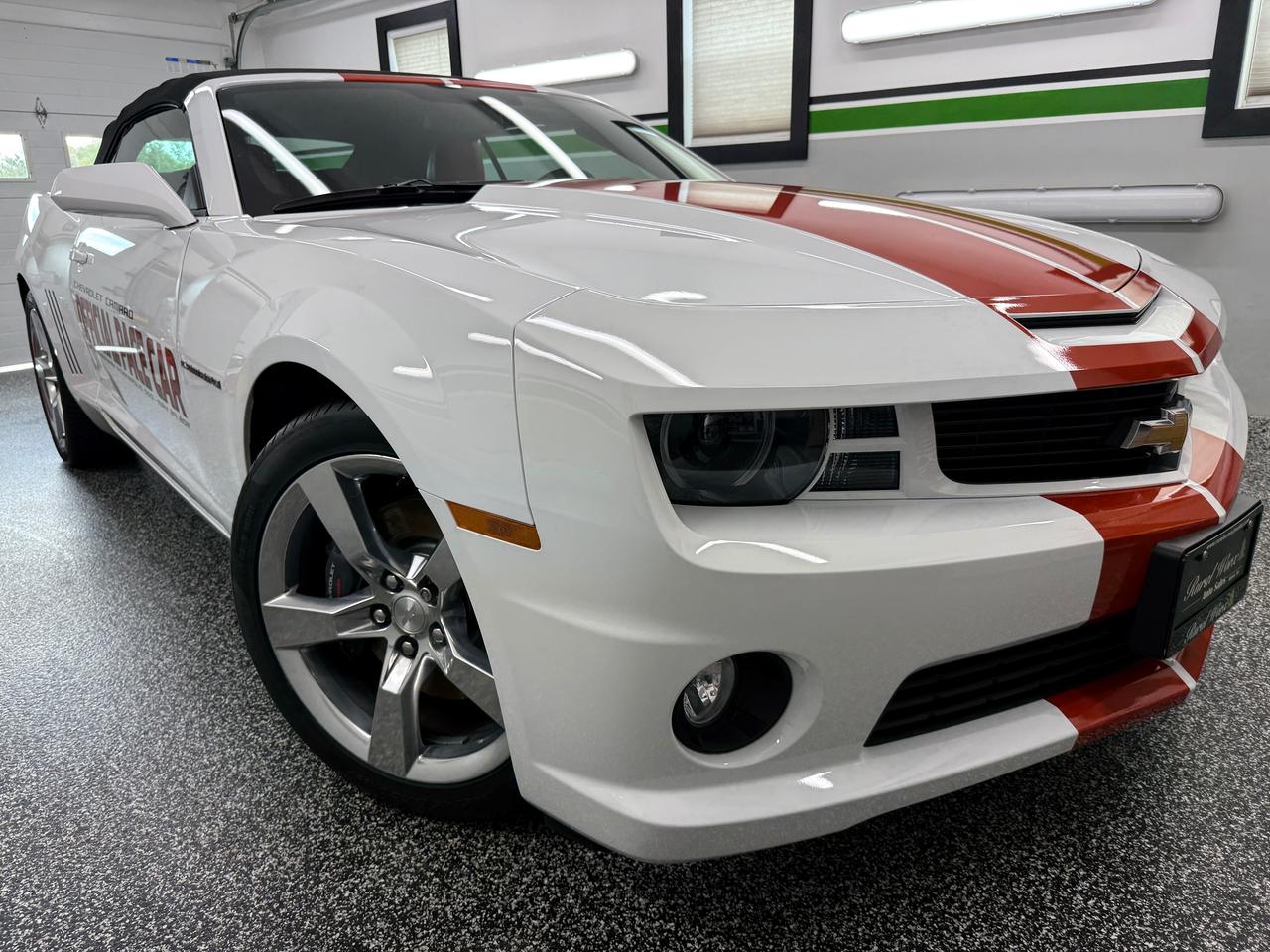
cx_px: 635
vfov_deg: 56.8
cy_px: 476
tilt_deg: -16.8
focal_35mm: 24
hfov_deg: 71.6
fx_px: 881
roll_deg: +1.4
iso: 64
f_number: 1.78
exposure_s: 1/131
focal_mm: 6.76
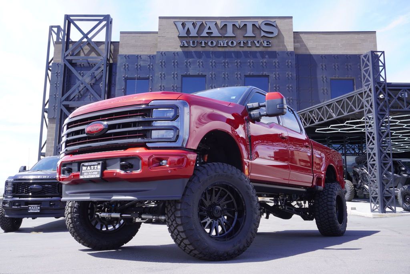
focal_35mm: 34
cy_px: 137
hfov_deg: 55.1
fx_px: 393
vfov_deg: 38.4
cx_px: 205
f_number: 7.1
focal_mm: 23
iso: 100
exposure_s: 1/100
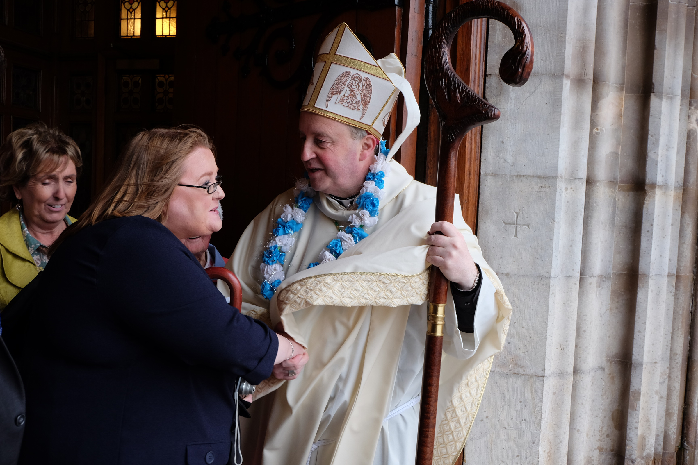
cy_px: 232
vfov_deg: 40.0
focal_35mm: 33
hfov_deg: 57.2
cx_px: 349
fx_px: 640
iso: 400
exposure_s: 1/100
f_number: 5
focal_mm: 22.2
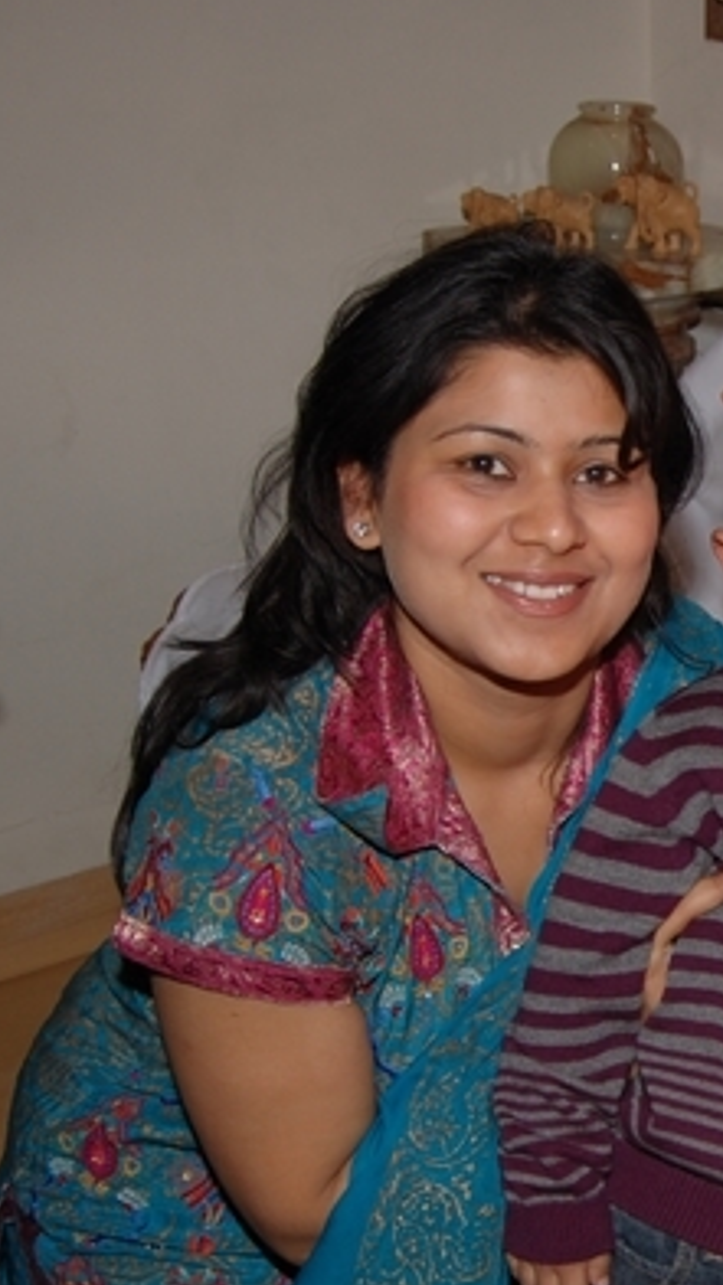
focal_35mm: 64
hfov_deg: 17.6
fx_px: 2182
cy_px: 798
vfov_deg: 32.7
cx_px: 955
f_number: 5.6
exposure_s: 1/125
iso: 200
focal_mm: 20
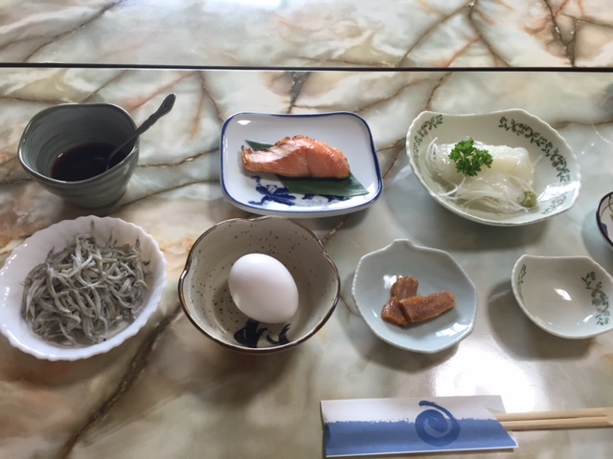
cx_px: 306
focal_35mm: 29
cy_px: 230
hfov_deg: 61.7
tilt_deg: -53.4
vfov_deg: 48.2
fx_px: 514
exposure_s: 1/33
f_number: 2.2
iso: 40
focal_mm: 4.15
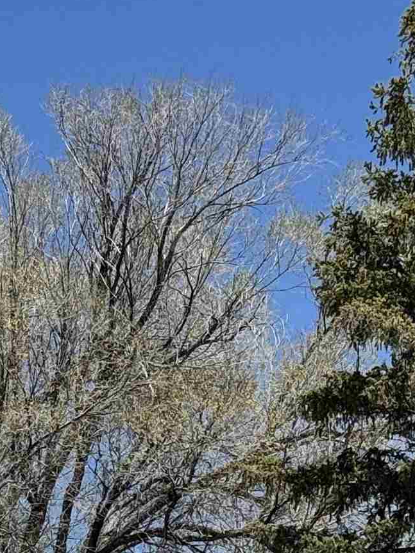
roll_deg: +1.1
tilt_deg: +3.9
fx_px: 2732
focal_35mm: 171
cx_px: -187
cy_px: 719
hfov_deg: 8.5
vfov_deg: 11.3
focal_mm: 6.76
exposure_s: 1/7092
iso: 64
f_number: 1.78
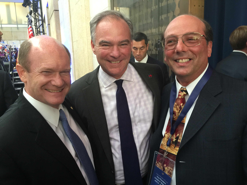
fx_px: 207
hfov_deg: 61.7
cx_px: 124
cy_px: 92
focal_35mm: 29
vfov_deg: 48.2
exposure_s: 1/15
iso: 80
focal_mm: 4.15
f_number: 2.2
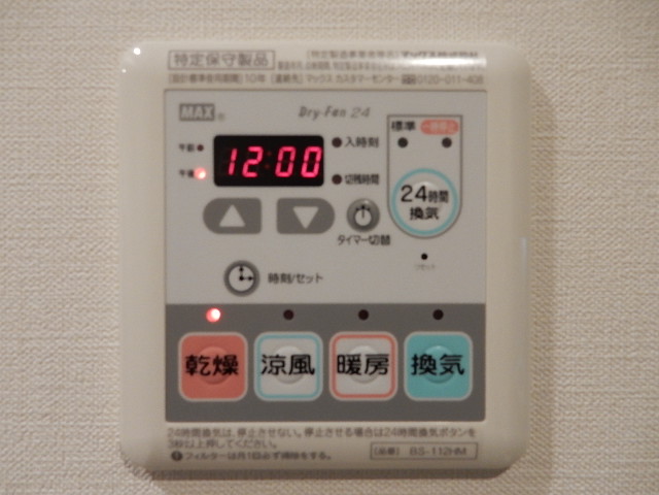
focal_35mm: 25
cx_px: 330
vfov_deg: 54.9
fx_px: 476
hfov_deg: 69.4
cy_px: 248
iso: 320
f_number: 3.7
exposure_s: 1/30
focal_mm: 4.5
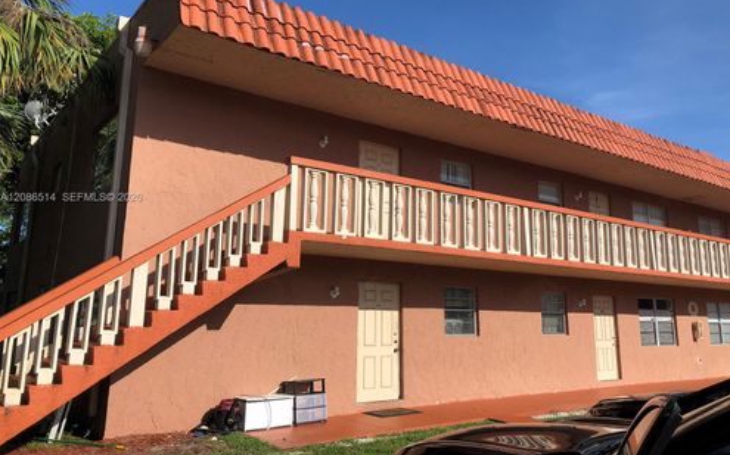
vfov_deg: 41.7
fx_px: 597
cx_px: 367
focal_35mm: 30
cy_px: 198
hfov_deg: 62.9
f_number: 1.8
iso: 20
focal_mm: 4
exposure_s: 1/2114
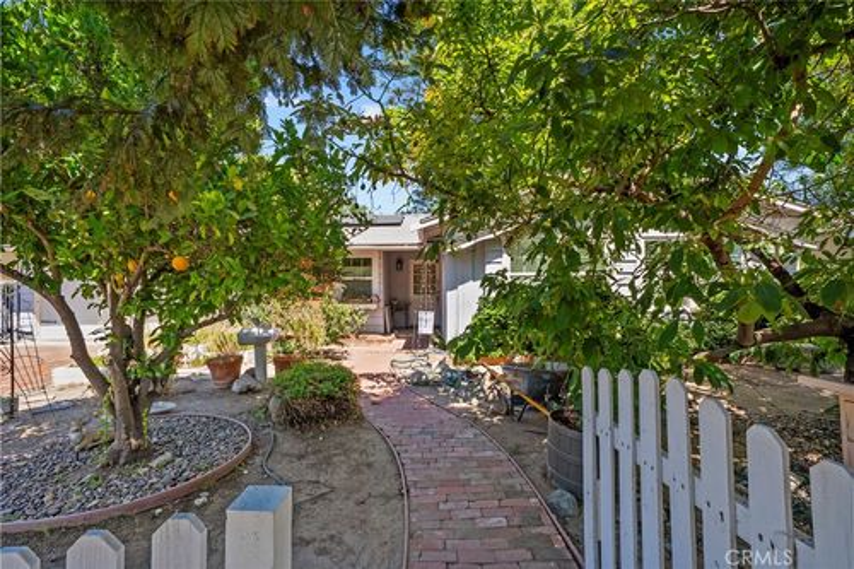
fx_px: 379
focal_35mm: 16
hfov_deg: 96.8
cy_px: 284
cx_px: 427
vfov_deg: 73.7
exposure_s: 1/50
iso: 250
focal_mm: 16
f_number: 9
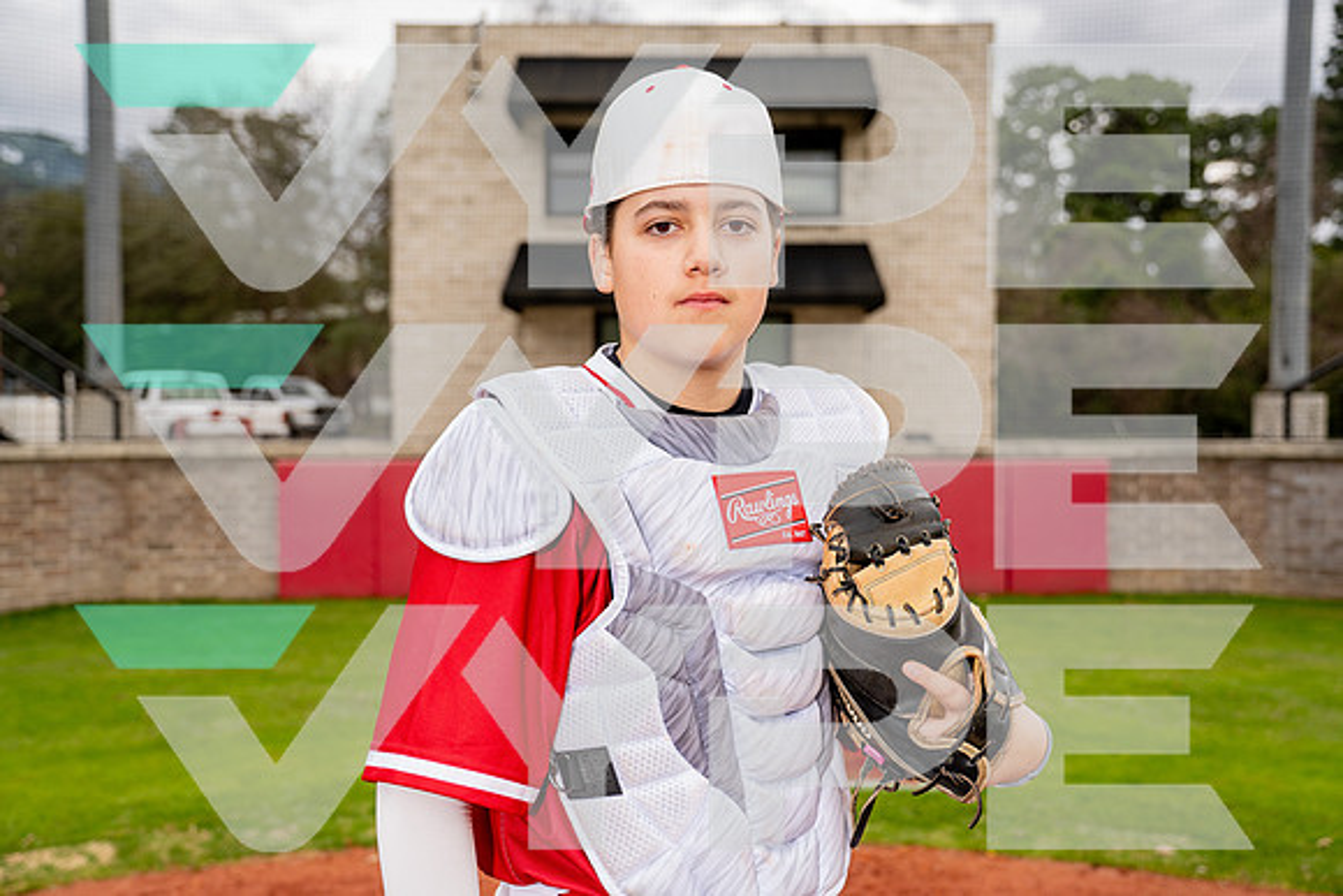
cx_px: 672
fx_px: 1493
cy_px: 448
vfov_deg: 33.4
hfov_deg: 48.4
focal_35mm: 40
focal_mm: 40
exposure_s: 1/250
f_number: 4
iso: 100
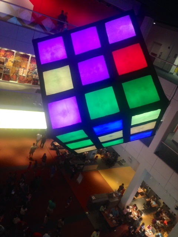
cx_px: 89
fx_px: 226
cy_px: 118
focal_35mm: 33
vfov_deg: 55.4
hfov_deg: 42.9
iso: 200
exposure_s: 1/20
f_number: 2.4
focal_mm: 4.12
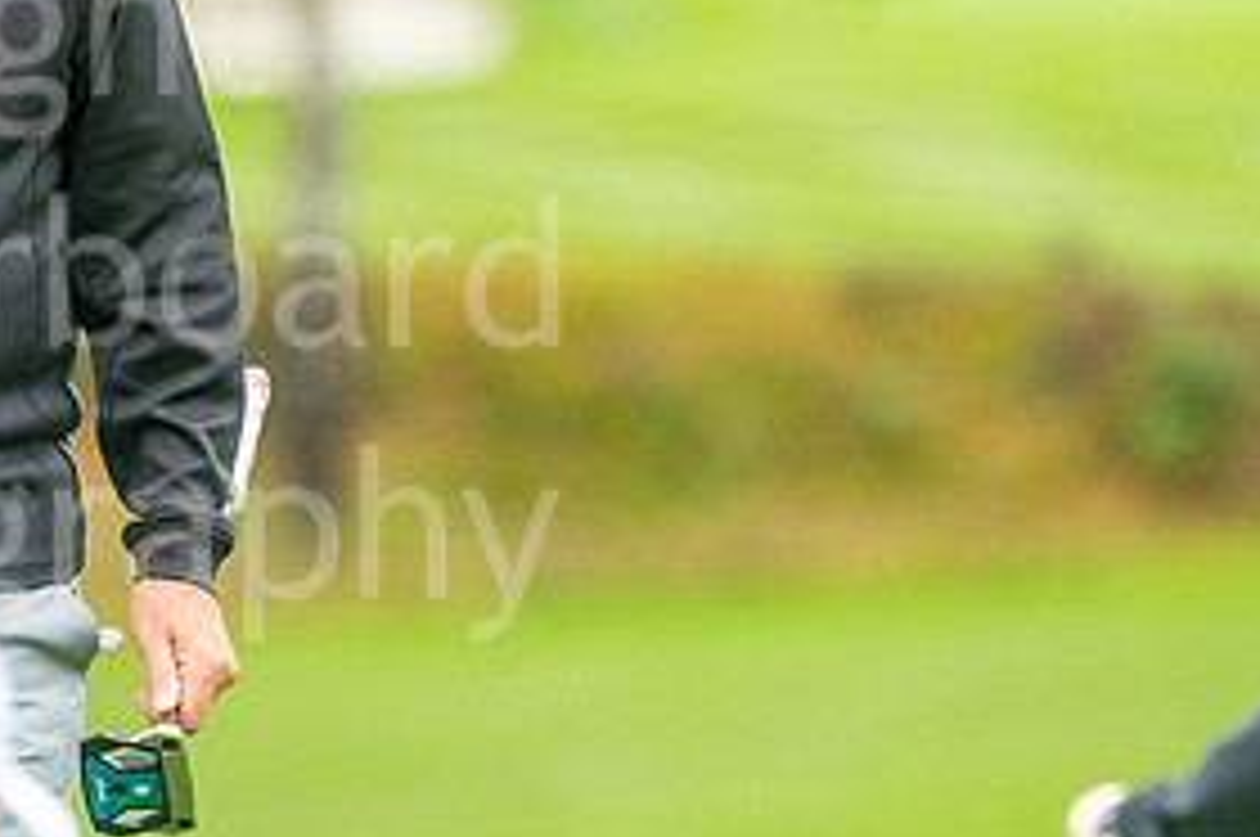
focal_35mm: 933
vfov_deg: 1.5
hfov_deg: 2.2
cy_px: 315
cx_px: -9
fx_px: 32617
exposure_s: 1/1000
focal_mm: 300
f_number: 4
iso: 800
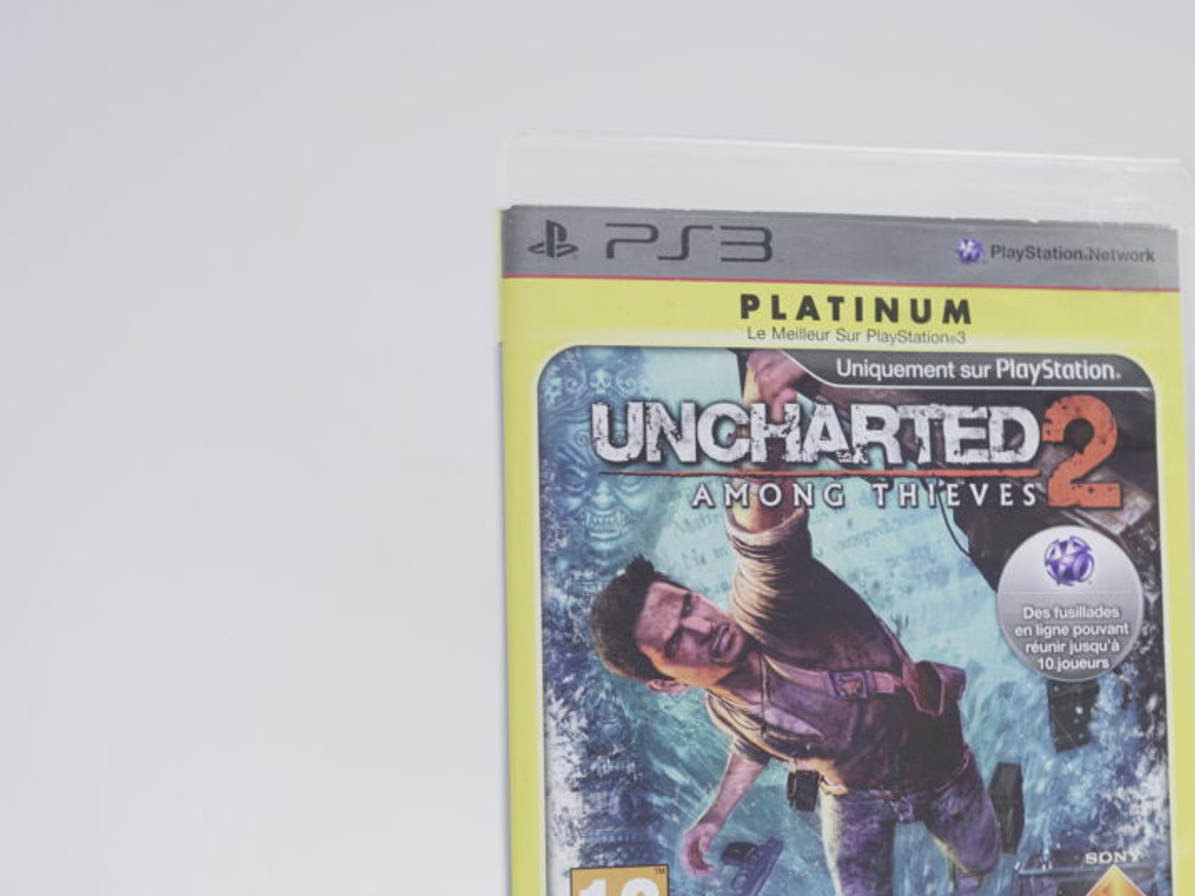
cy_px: 596
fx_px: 2002
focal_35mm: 58
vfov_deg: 25.1
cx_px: 856
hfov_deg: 32.8
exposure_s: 1/5
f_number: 5.6
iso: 100
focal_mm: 36
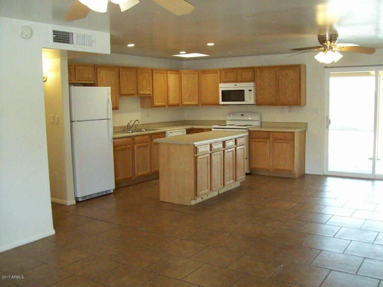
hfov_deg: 51.4
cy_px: 144
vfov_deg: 39.7
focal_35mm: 36
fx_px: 398
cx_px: 192
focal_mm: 6
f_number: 2.7
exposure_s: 1/64
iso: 215
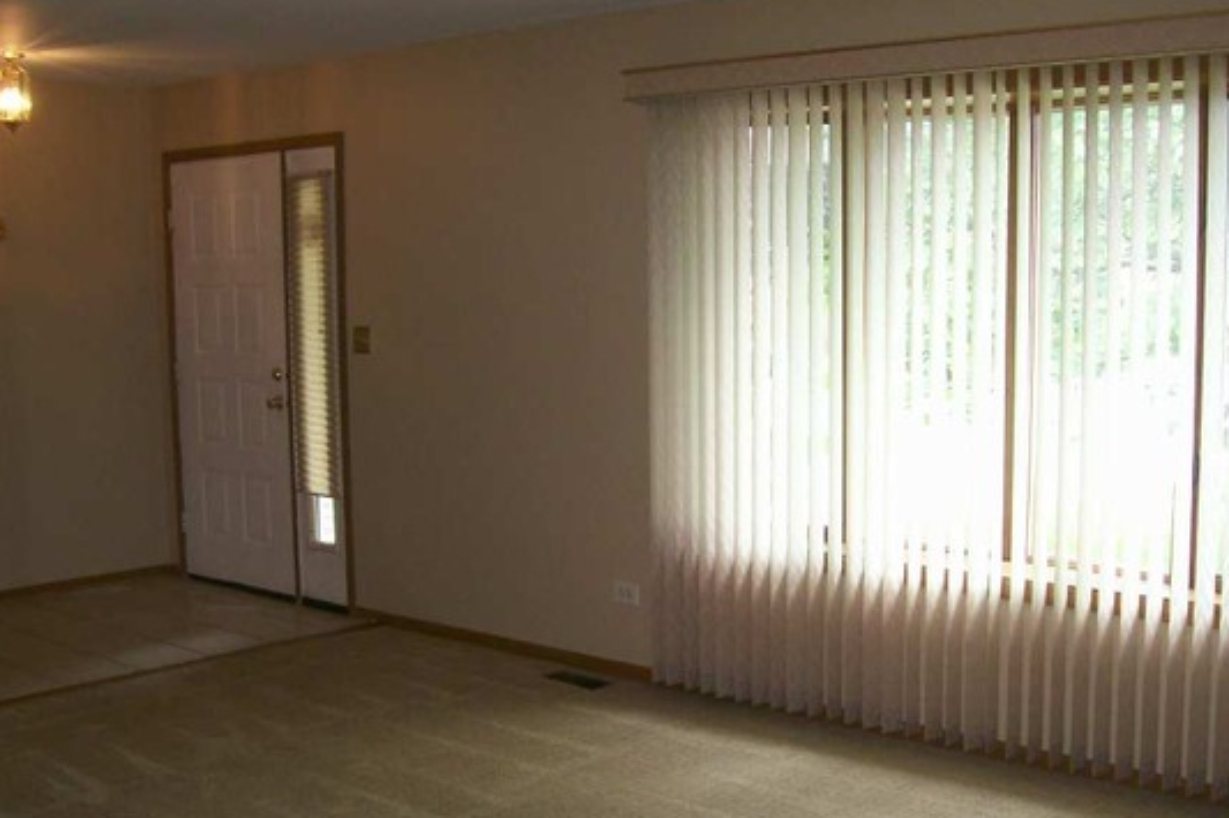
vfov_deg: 29.8
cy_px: 500
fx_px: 1536
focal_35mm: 45
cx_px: 678
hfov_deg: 43.6
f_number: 2.7
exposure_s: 1/64
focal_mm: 6
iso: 140
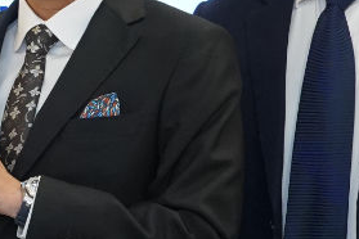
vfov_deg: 6.5
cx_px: -202
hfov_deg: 9.4
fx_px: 2114
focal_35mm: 212
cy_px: 138
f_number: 6.3
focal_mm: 37
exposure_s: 1/125
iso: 2500
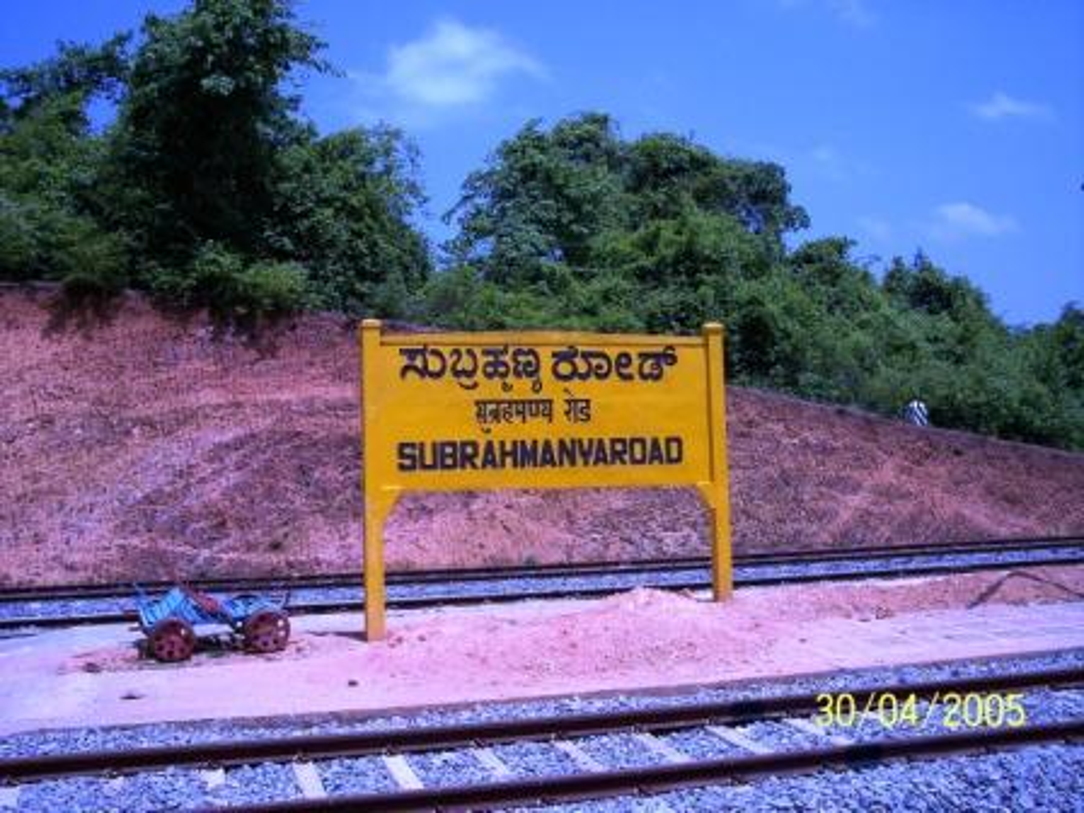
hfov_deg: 47.9
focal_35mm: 39
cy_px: 406
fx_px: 1221
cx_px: 542
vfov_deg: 36.8
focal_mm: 8
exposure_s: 1/750
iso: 100
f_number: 5.6
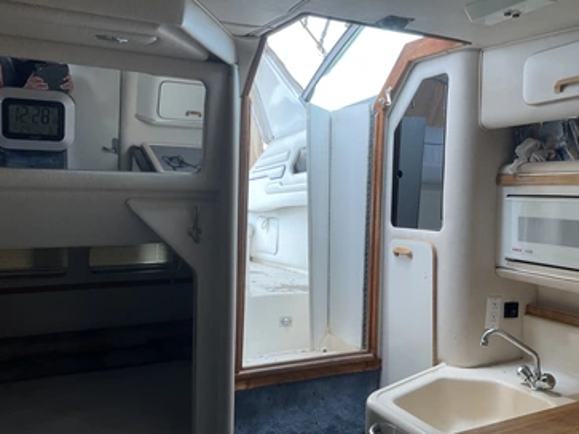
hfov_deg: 56.7
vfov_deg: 44.1
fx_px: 535
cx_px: 317
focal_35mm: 32
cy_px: 209
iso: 25
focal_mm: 3
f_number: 1.8
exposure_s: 1/122
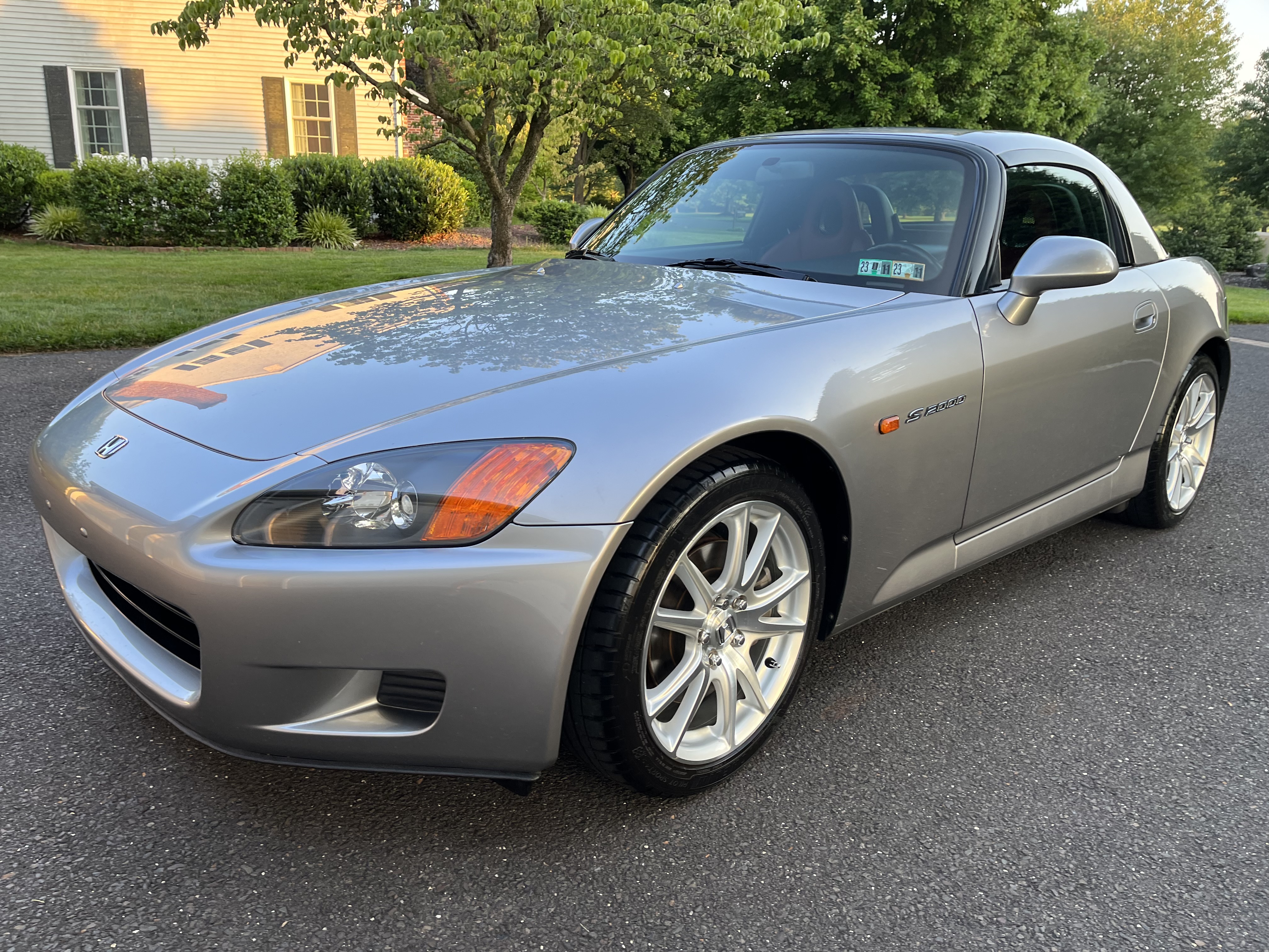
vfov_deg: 53.1
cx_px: 634
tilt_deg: -16.1
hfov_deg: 67.3
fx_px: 953
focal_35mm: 26
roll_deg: -1.2
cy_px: 476
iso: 40
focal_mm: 5.1
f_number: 1.6
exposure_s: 1/122
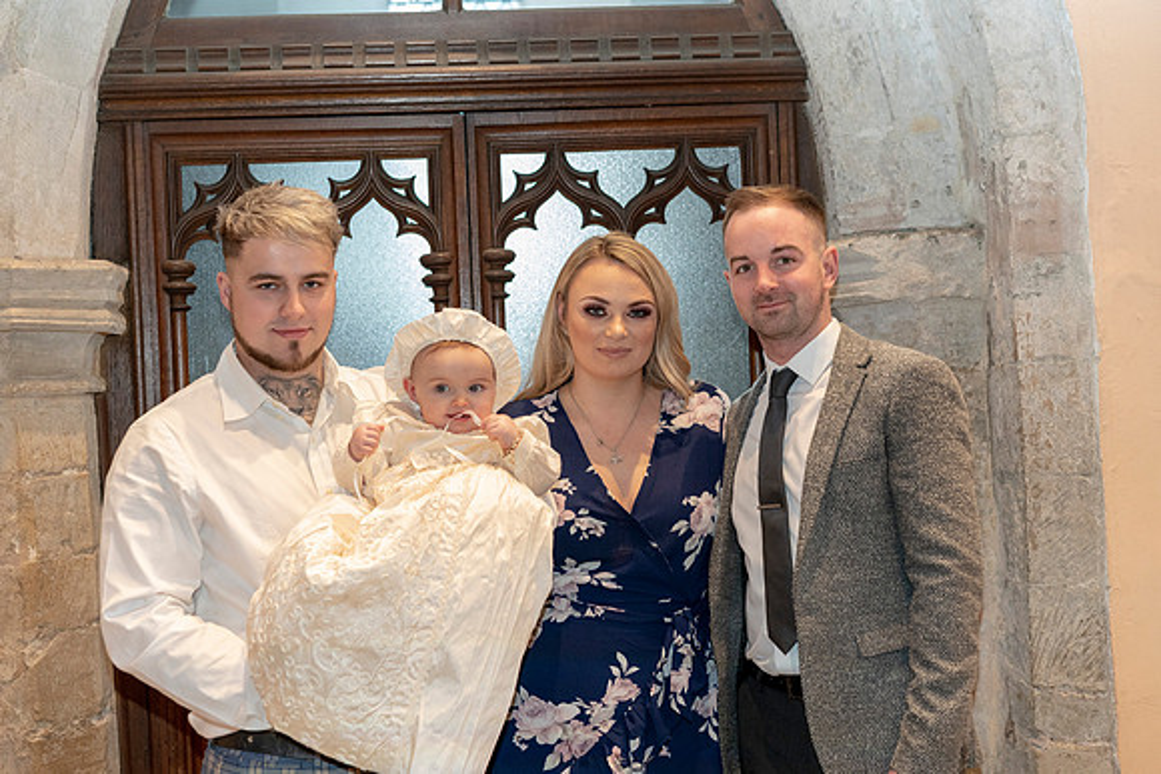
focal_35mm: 55
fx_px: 1774
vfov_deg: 24.6
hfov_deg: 36.2
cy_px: 387
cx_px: 580
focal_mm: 55
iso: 3200
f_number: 4
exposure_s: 1/160
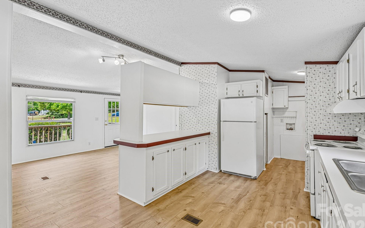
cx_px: 186
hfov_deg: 94.3
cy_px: 113
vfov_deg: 68.0
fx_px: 169
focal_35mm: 17
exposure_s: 1/20
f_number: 8
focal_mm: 16
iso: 100
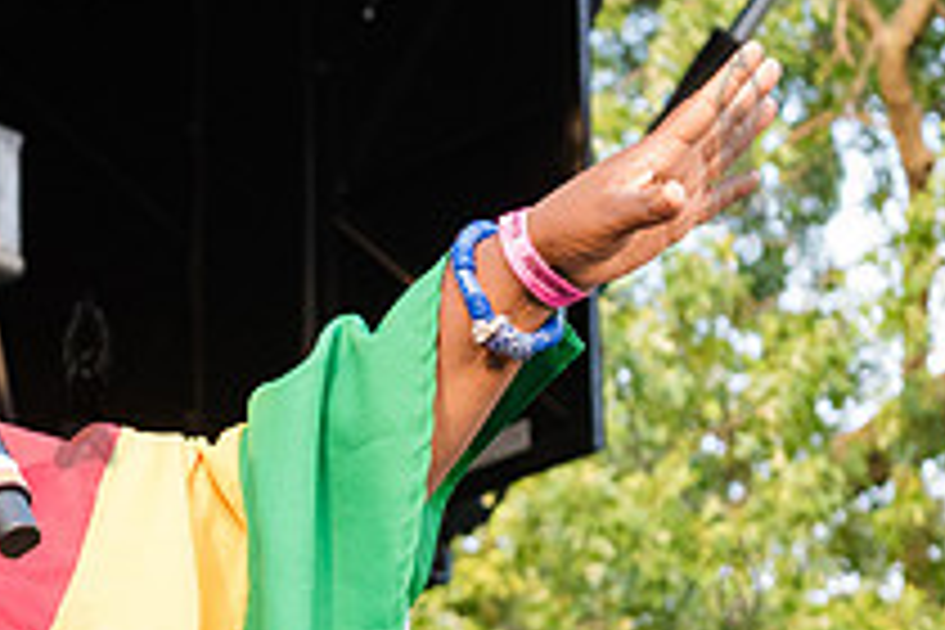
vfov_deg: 6.5
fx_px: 5538
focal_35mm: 211
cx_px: 146
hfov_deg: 9.7
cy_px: 318
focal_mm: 60
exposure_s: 1/400
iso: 2000
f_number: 4.5
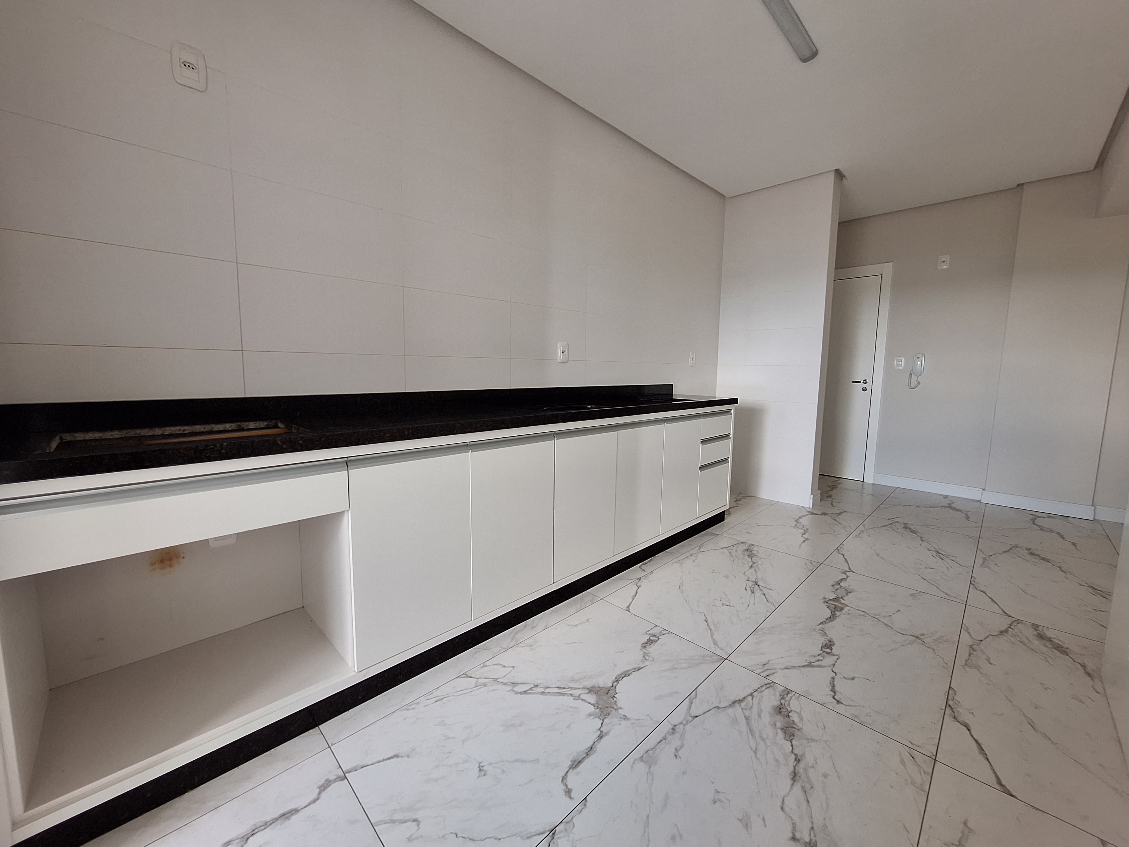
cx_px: 564
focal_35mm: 13
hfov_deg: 106.2
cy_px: 424
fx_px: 424
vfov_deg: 89.9
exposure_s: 1/40
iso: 100
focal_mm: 1.74
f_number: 2.2
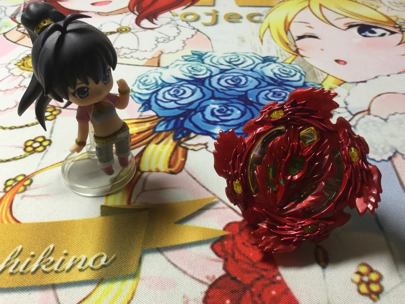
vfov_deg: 38.6
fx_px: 433
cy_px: 169
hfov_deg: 50.1
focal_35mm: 37
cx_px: 220
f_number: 2.4
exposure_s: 1/40
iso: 32
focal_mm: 3.3
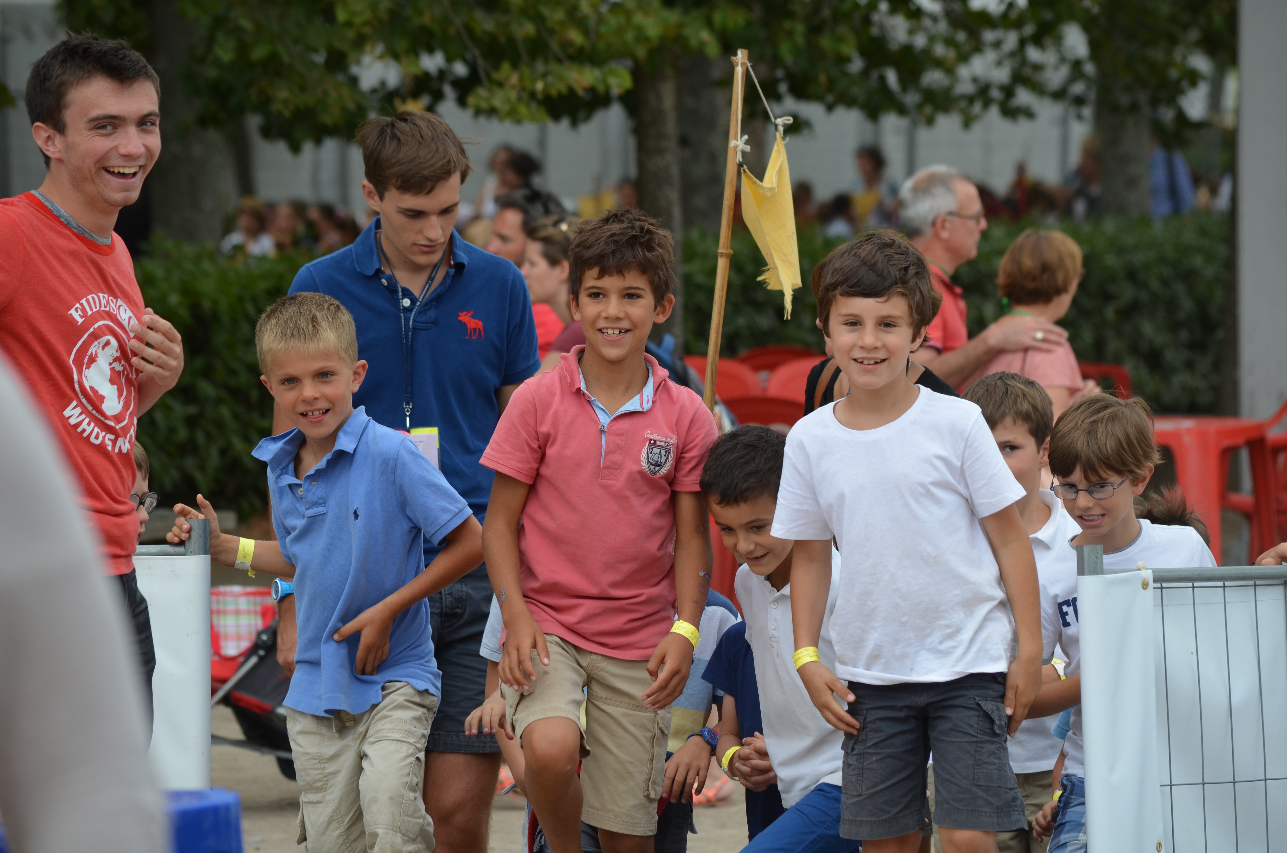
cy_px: 426
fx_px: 8027
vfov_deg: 6.1
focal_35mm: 225
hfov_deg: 9.2
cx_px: 644
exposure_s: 1/500
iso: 320
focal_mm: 150
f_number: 5.6
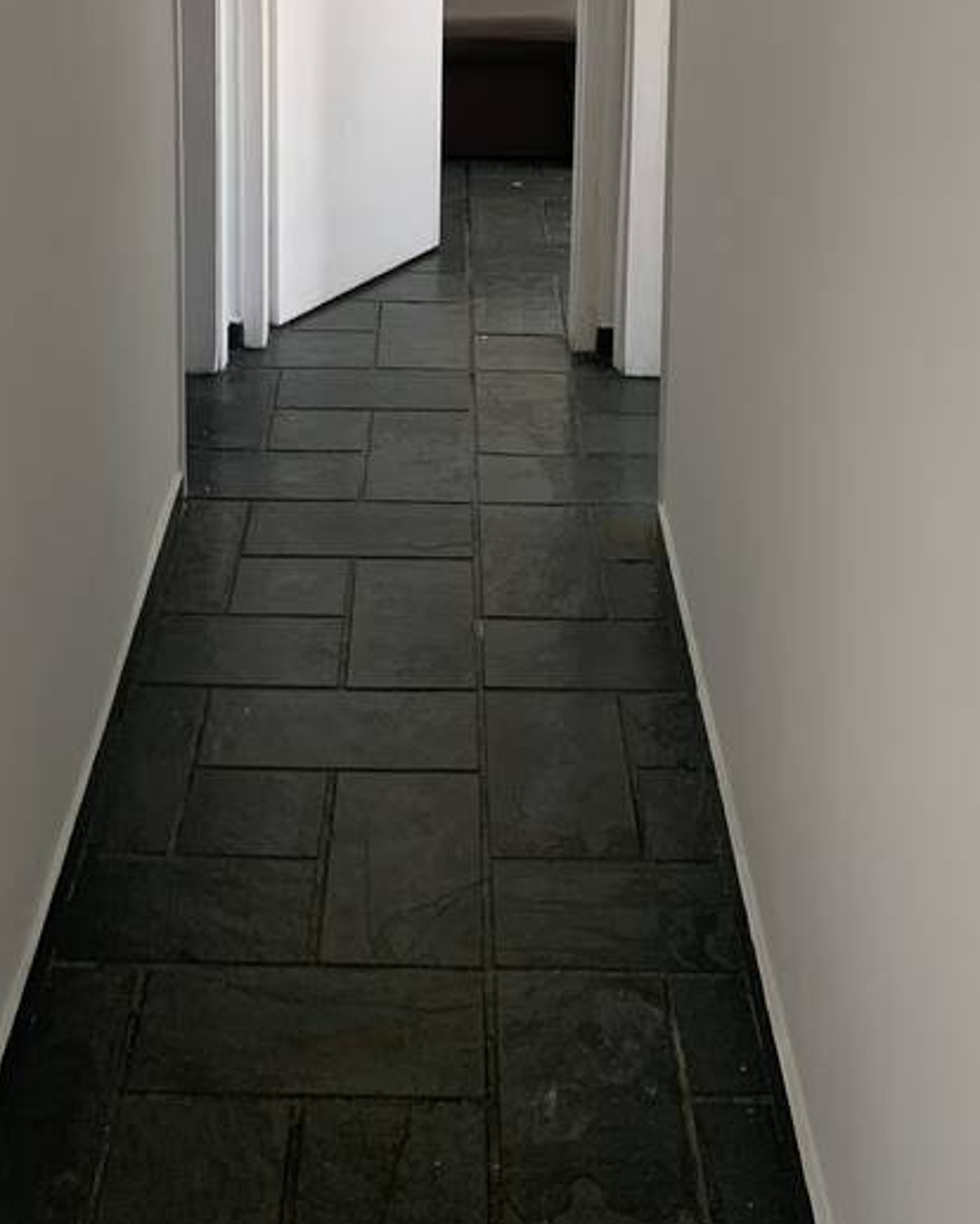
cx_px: 424
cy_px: -21
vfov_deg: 32.3
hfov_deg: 28.6
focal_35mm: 53
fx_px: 1920
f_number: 1.8
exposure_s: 1/121
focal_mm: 4.25
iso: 64
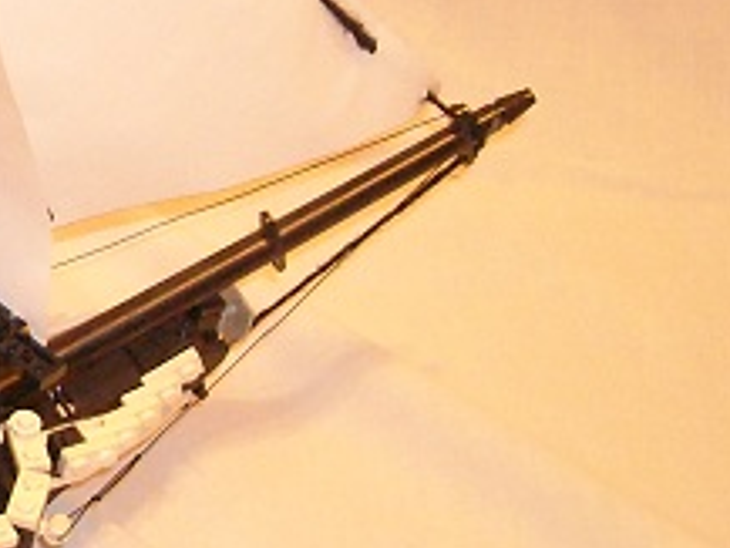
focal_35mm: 129
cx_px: -382
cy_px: -30
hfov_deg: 14.2
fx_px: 2722
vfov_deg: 11.4
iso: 400
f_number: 2.8
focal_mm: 5.7
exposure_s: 1/14
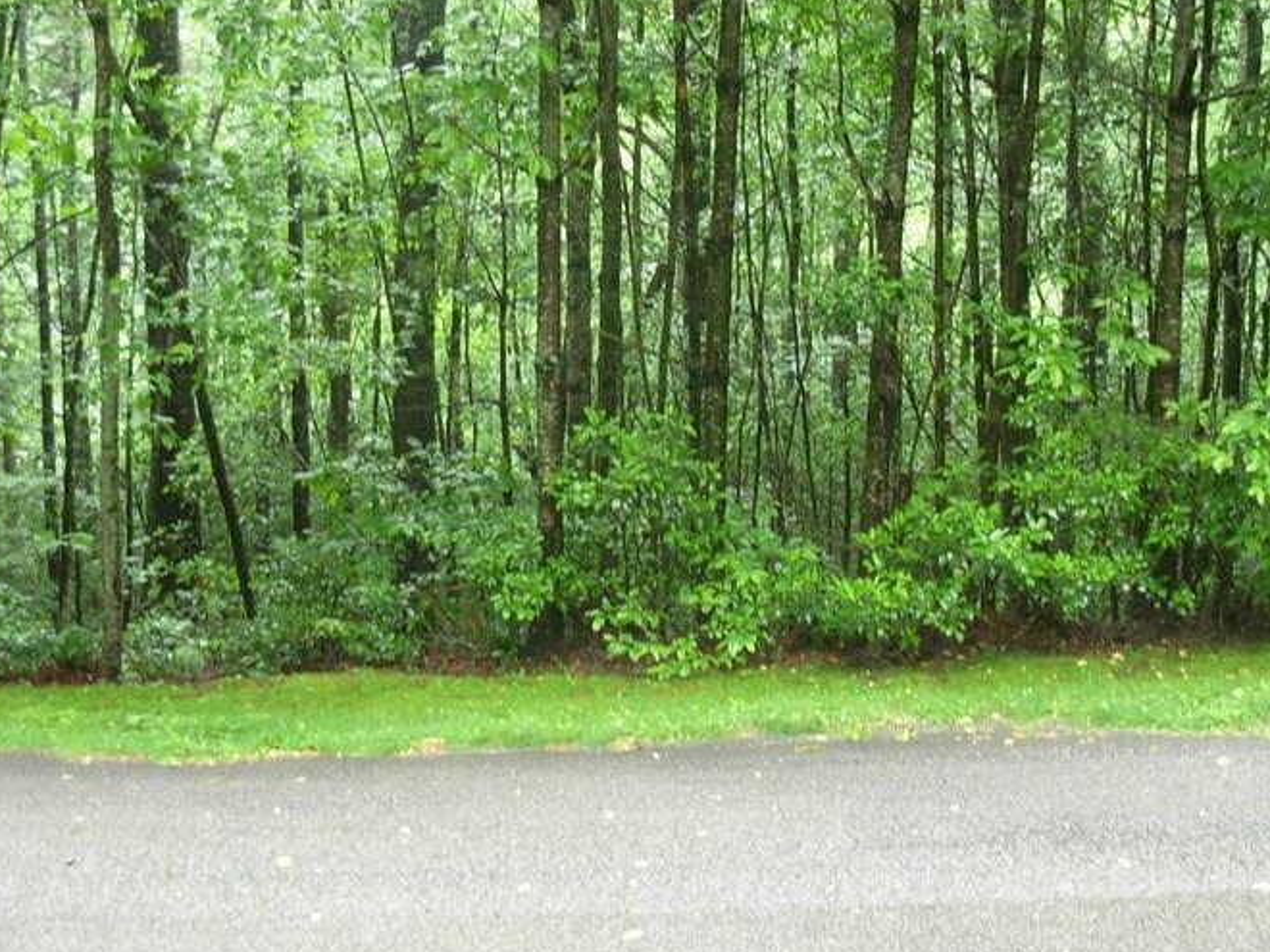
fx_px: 2165
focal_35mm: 59
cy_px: 485
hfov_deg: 32.7
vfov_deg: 24.8
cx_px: 656
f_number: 2.9
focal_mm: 6.3
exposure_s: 1/6.3
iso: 79
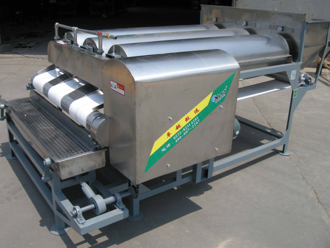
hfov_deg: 52.6
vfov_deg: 40.7
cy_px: 124
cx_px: 165
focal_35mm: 35
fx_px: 334
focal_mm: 7.5
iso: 64
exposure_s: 1/323
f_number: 6.1
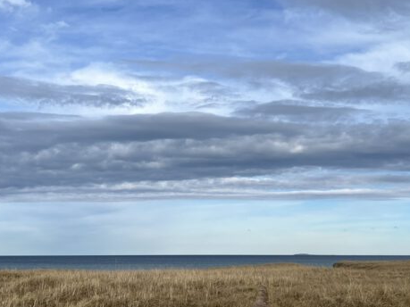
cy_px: 92
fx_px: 687
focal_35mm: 58
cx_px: 208
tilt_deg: +11.8
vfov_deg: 25.0
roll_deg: +0.1
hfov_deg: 33.2
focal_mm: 5.1
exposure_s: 1/3311
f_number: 1.6
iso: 50
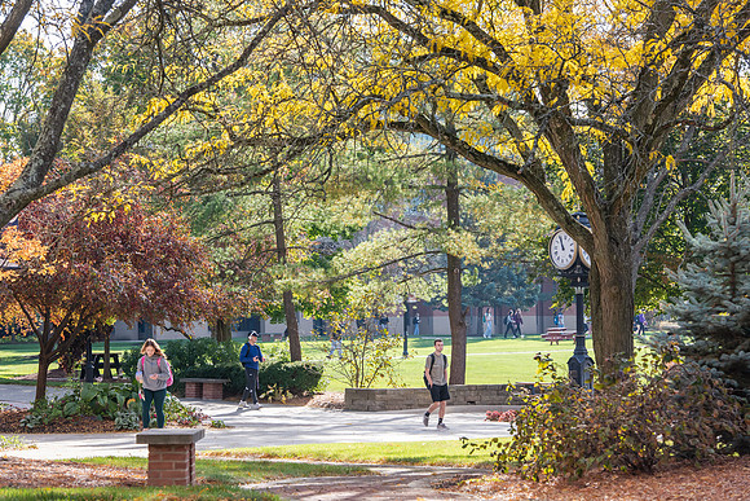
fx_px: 2417
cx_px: 375
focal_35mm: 116
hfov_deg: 17.6
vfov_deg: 11.8
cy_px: 250
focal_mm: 116
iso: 400
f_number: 8
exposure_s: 1/250
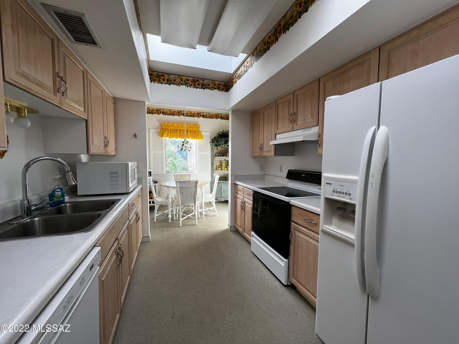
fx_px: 172
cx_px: 230
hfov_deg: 106.2
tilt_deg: -5.1
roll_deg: -0.5
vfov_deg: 89.9
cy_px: 172
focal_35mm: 13
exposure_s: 1/120
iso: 64
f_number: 1.8
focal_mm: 1.57
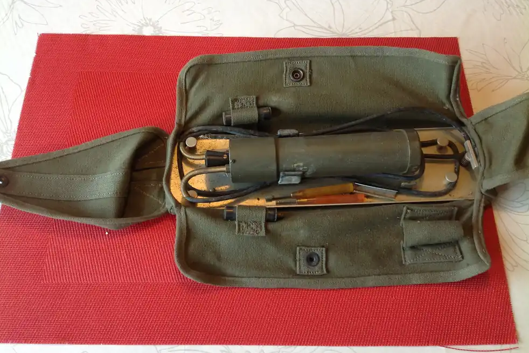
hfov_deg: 51.9
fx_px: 544
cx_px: 261
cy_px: 173
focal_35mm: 37
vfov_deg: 36.0
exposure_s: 1/30
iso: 50
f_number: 2.4
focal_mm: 4.28
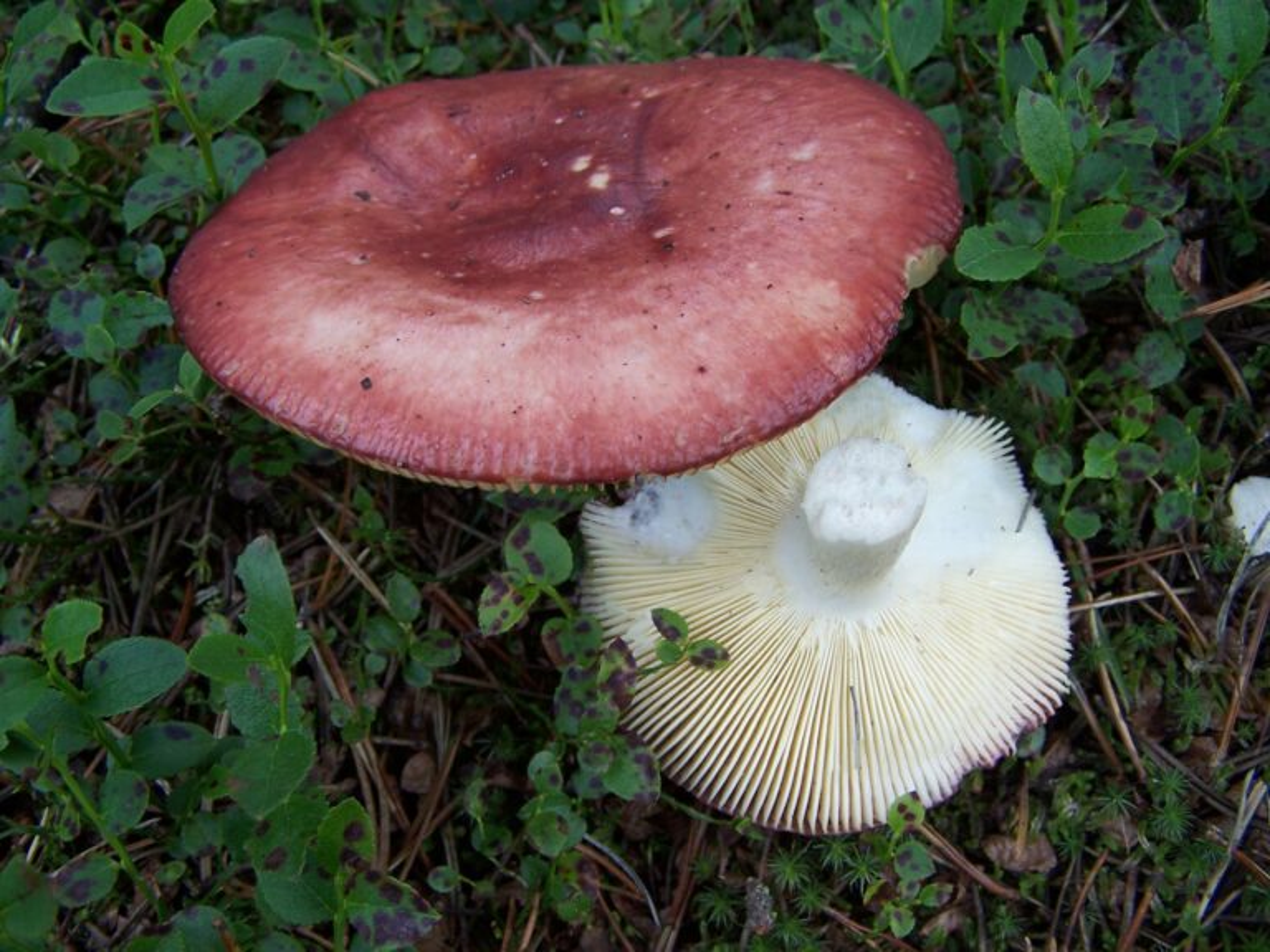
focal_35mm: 38
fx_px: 1394
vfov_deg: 37.7
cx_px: 635
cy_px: 476
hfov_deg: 49.0
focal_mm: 6.3
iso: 80
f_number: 2.8
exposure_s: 1/160
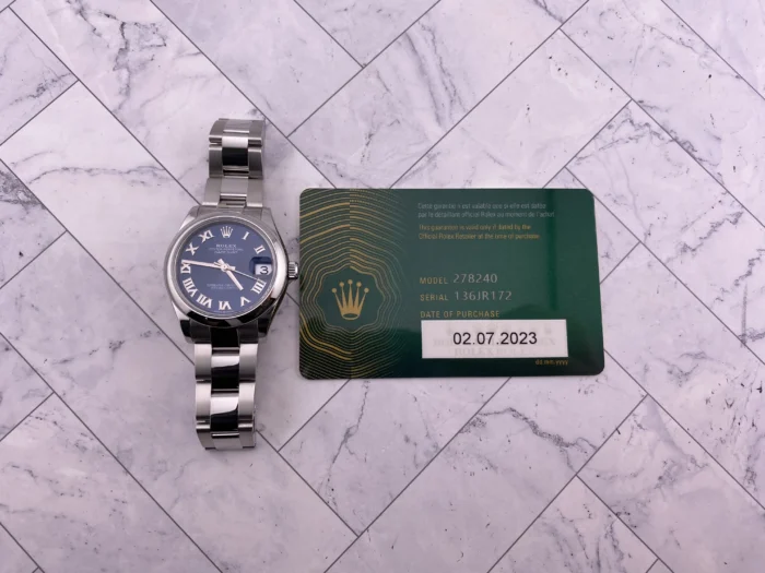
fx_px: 552
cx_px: 382
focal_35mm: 25
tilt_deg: -81.5
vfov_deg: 54.9
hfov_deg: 69.4
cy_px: 286
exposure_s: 1/1395
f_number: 1.8
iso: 32
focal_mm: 4.25
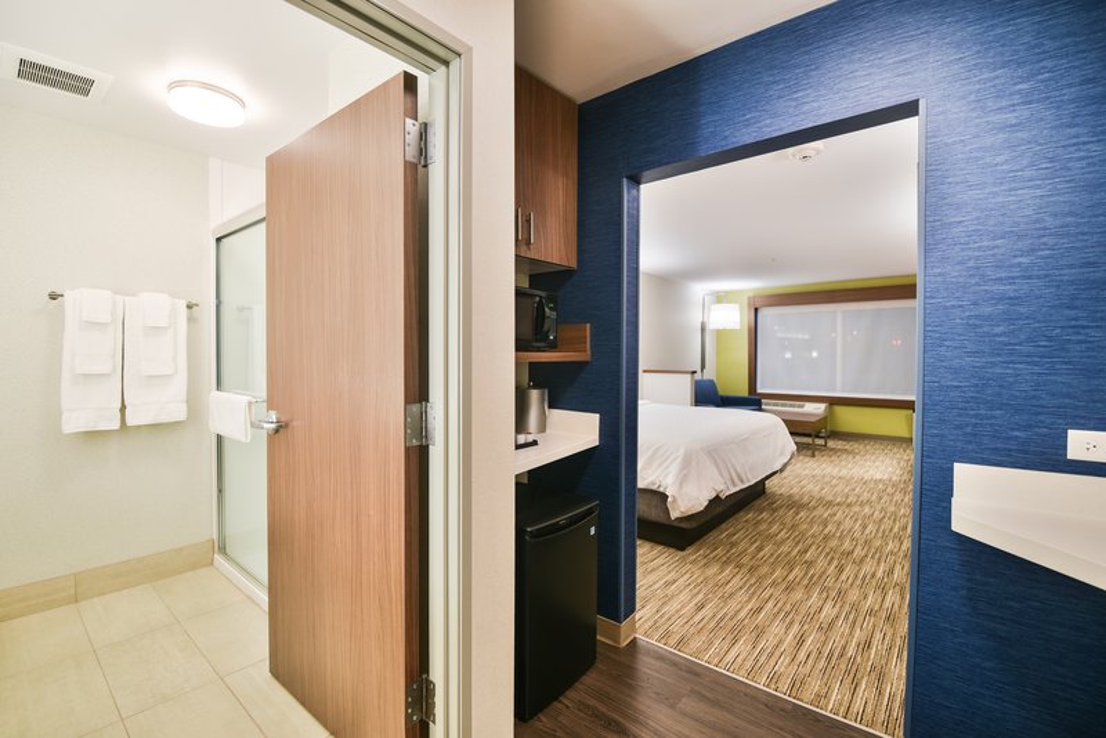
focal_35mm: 16
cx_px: 553
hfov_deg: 96.7
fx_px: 492
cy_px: 369
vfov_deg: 73.8
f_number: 2.8
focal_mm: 16
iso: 100
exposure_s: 1/15
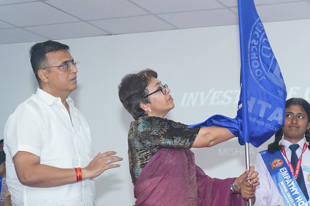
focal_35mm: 90
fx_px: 775
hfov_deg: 22.4
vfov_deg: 15.0
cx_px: 229
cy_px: 196
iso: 800
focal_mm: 32
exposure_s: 1/160
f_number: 3.5
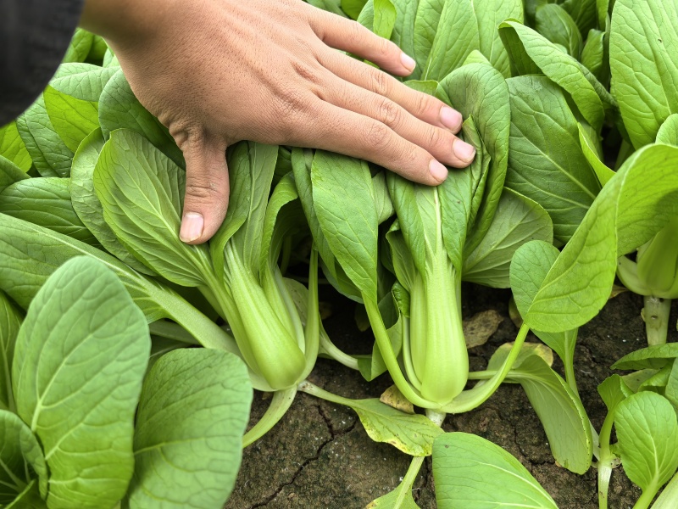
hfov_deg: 65.3
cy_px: 254
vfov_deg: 51.4
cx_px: 339
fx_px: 529
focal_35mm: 27
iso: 125
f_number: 2
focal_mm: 6.98
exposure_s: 1/100
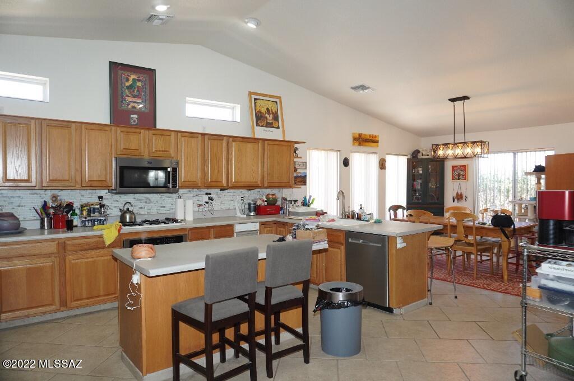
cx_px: 287
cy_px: 190
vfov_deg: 53.1
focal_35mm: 24
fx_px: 382
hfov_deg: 73.8
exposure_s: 1/160
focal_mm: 16
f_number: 4
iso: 640
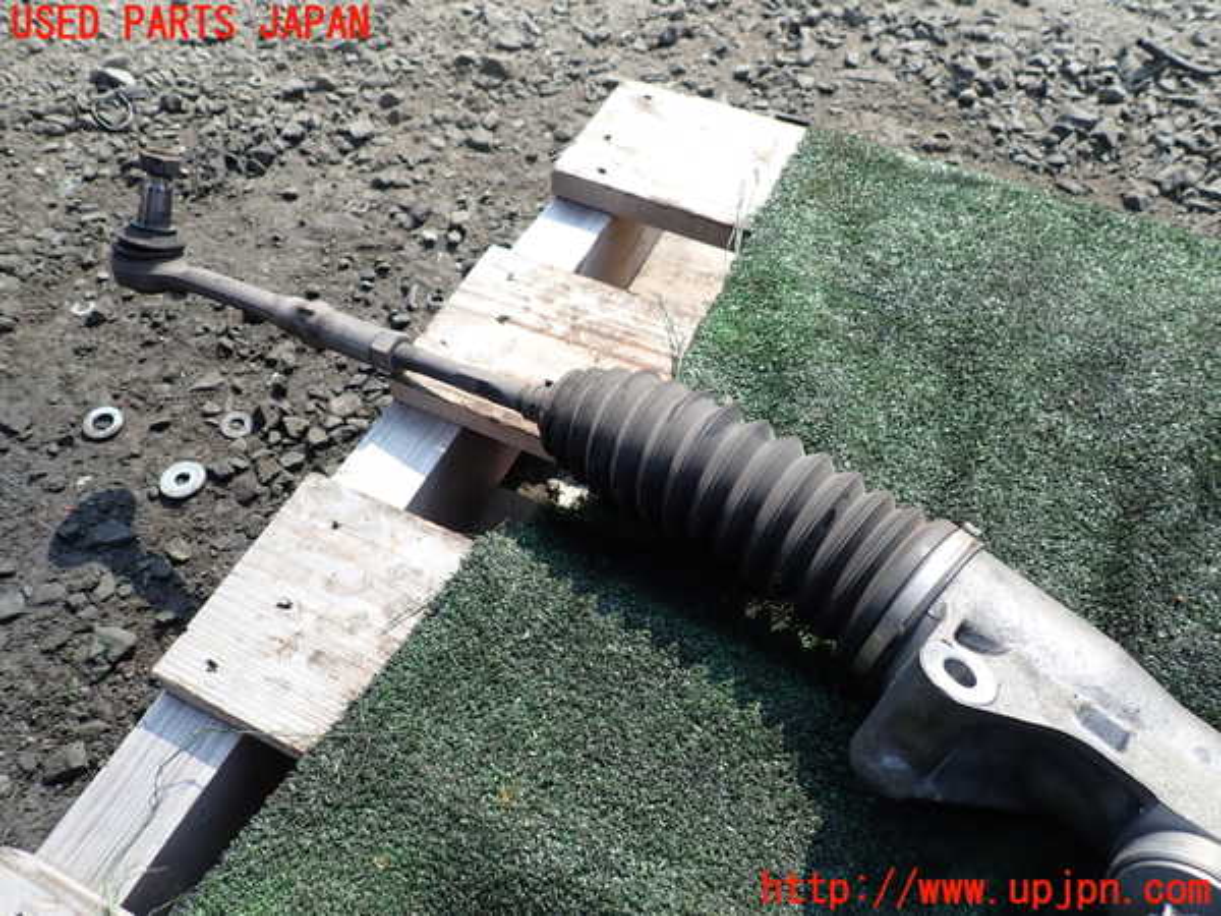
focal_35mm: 25
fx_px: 882
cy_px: 458
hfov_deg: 69.4
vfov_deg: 54.9
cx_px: 610
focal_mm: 4.5
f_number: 2.8
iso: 100
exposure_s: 1/640
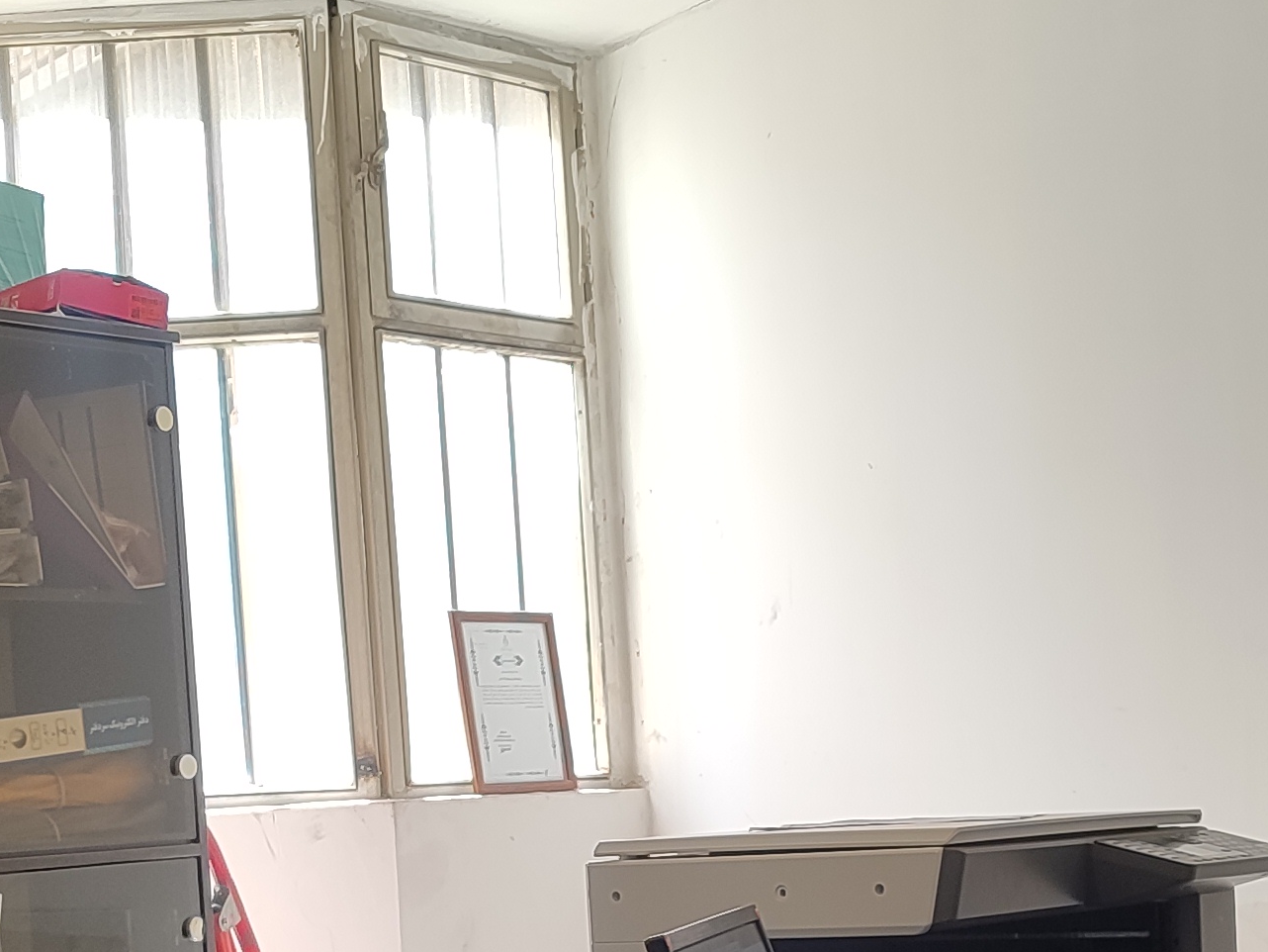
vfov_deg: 18.4
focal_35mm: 78
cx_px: 750
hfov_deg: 25.0
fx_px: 2858
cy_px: 950
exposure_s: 1/50
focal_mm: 5.95
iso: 69
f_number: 1.89
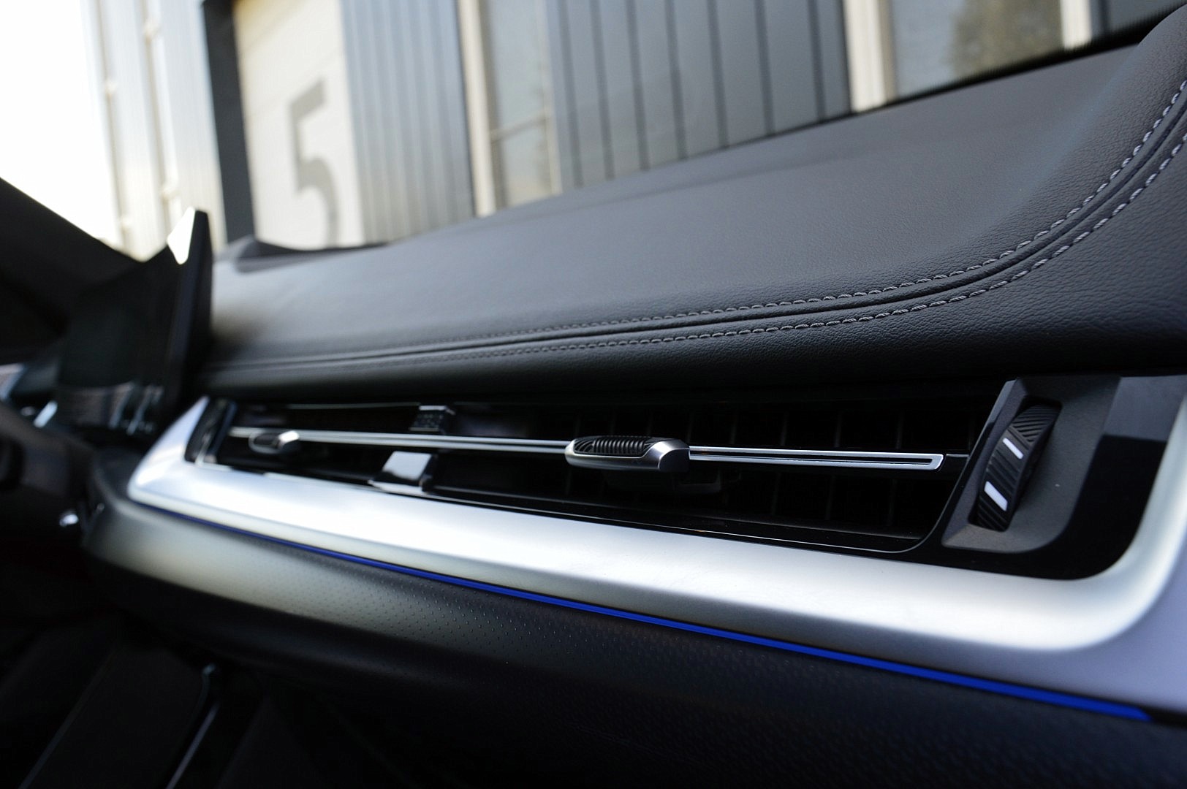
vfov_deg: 43.5
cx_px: 594
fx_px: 988
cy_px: 394
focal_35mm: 30
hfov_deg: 62.0
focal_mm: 20
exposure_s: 1/80
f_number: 8
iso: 400
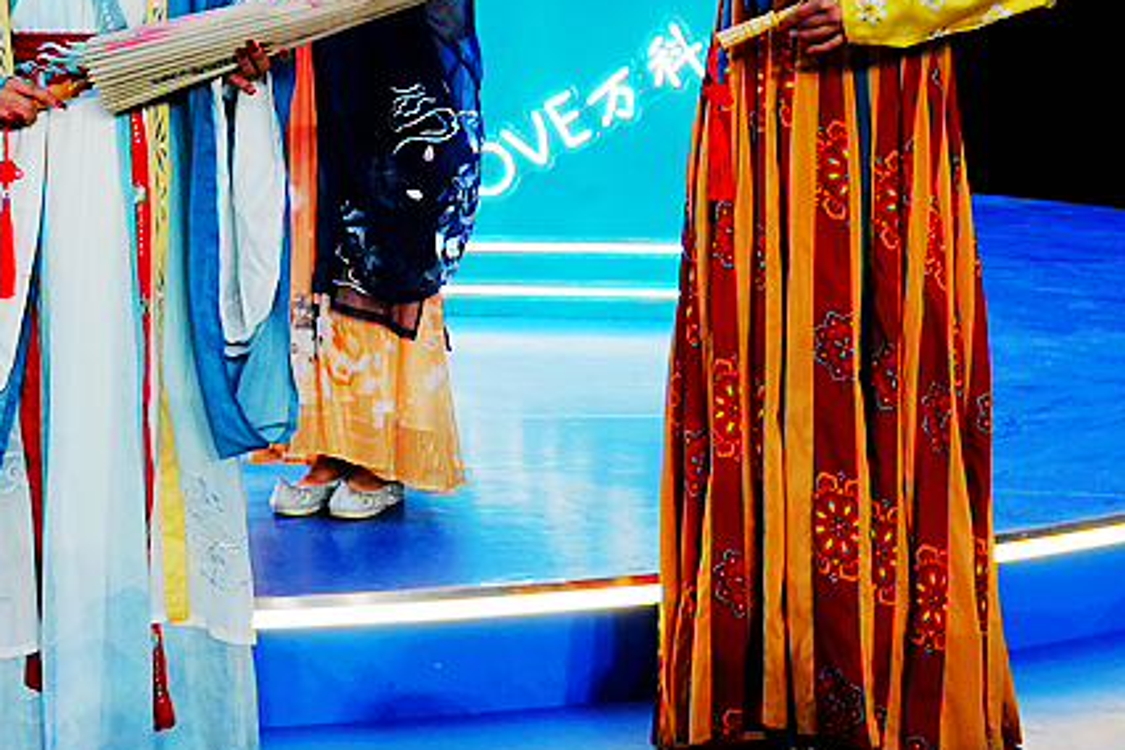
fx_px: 2406
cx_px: 58
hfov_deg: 25.3
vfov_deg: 17.4
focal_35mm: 77
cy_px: 41
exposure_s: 1/100
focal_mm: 11.77
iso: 100
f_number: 2.8
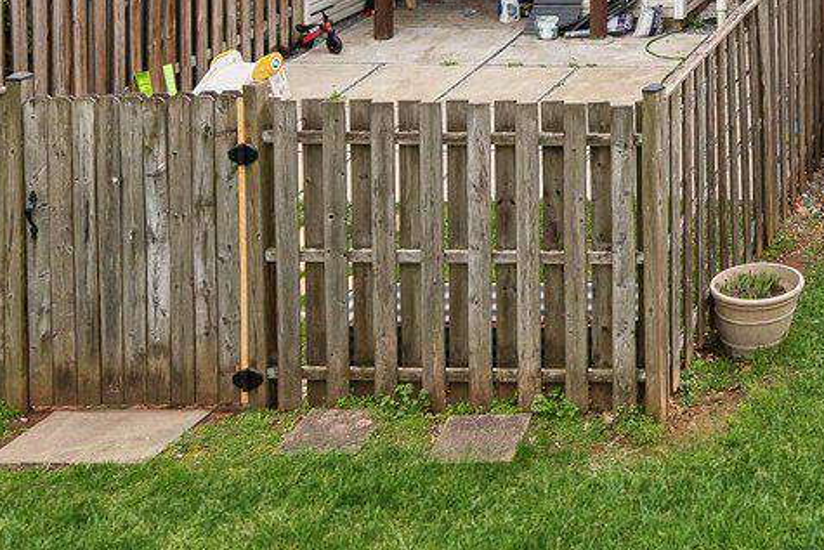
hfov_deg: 23.8
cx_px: 1206
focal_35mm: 69
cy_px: -431
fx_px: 1580
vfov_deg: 16.6
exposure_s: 1/640
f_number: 7.1
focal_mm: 16
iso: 400
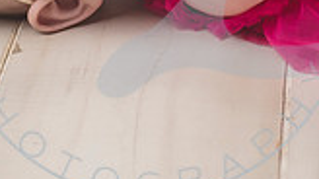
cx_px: 246
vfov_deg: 6.0
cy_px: -167
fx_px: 1657
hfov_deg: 11.0
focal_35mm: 196
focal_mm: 50
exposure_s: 1/200
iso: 200
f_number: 2.8
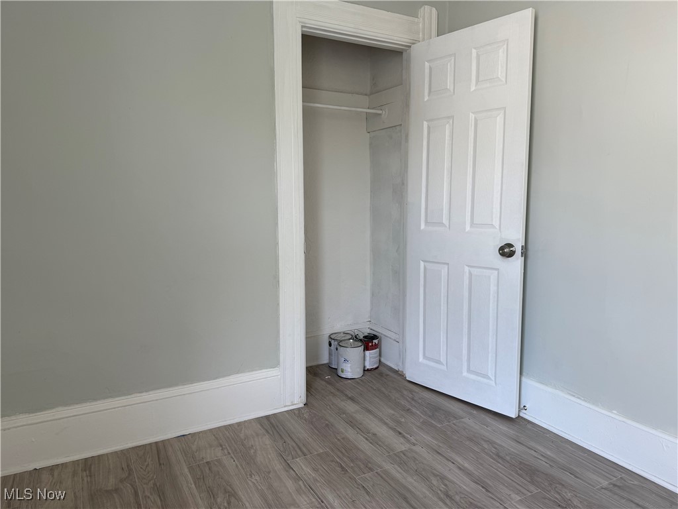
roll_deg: +0.8
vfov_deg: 56.8
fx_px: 470
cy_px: 254
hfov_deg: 71.6
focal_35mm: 24
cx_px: 339
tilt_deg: -6.1
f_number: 1.78
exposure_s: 1/121
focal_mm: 6.76
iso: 125
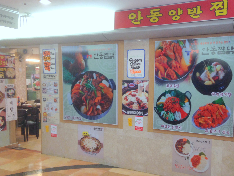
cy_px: 105
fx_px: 291
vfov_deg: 33.5
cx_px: 127
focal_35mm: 43
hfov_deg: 43.8
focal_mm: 4.12
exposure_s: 1/20
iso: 80
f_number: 2.4
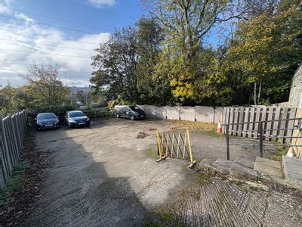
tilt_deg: -6.8
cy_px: 114
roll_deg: +0.3
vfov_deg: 85.7
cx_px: 151
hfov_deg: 102.1
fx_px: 122
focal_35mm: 14
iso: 64
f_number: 2.2
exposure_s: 1/596
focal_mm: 2.22
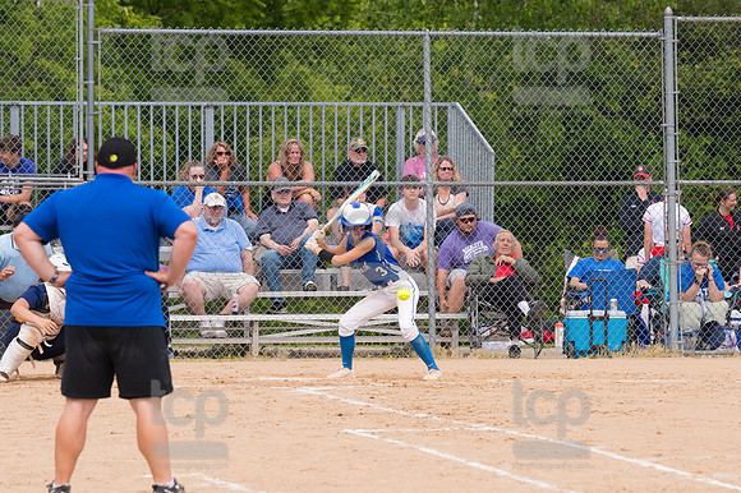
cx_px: 370
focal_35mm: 300
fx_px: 6171
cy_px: 246
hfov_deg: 6.9
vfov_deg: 4.6
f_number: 5.6
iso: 320
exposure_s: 1/1600
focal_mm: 200
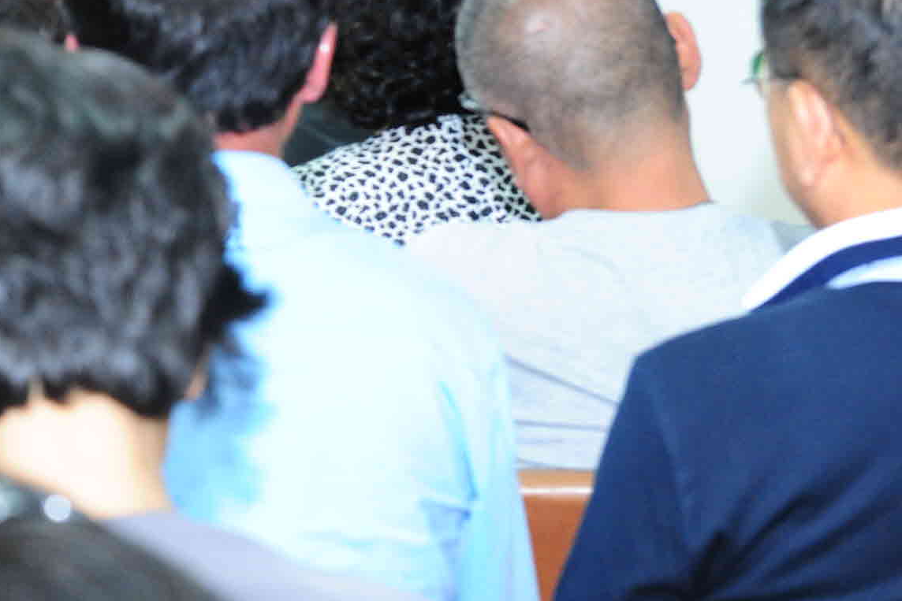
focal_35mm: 185
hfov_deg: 10.8
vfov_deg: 7.4
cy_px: -22
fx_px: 4636
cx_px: -289
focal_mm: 70
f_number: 7.1
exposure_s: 1/60
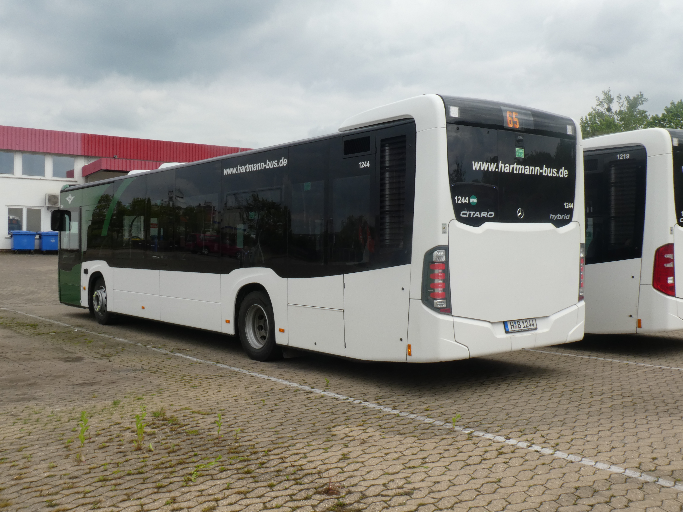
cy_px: 256
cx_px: 342
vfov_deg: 40.7
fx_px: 691
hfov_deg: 52.6
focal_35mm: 35
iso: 80
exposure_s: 1/160
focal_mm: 6.3
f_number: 3.7
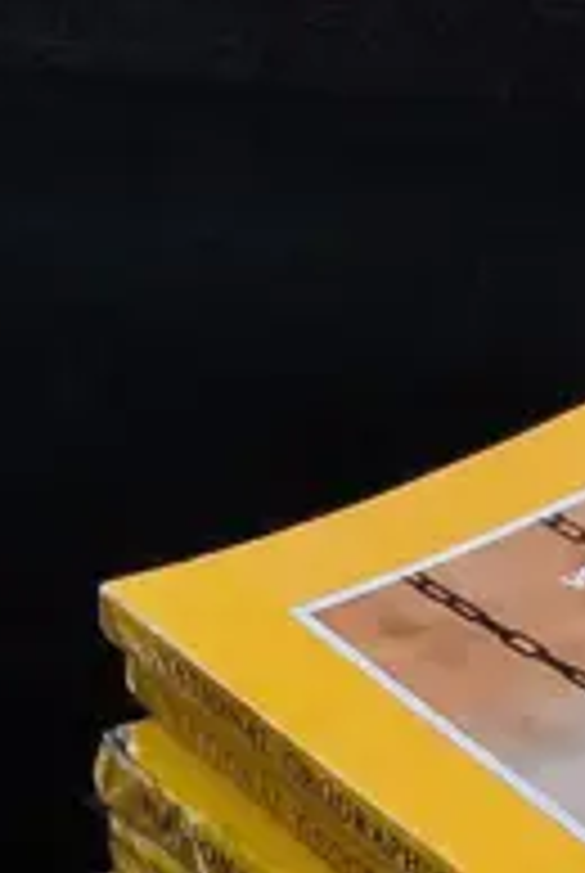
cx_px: 1494
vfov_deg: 13.2
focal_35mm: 148
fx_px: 3594
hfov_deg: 8.4
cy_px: 1274
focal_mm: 2.87
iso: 125
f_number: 2
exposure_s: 1/120
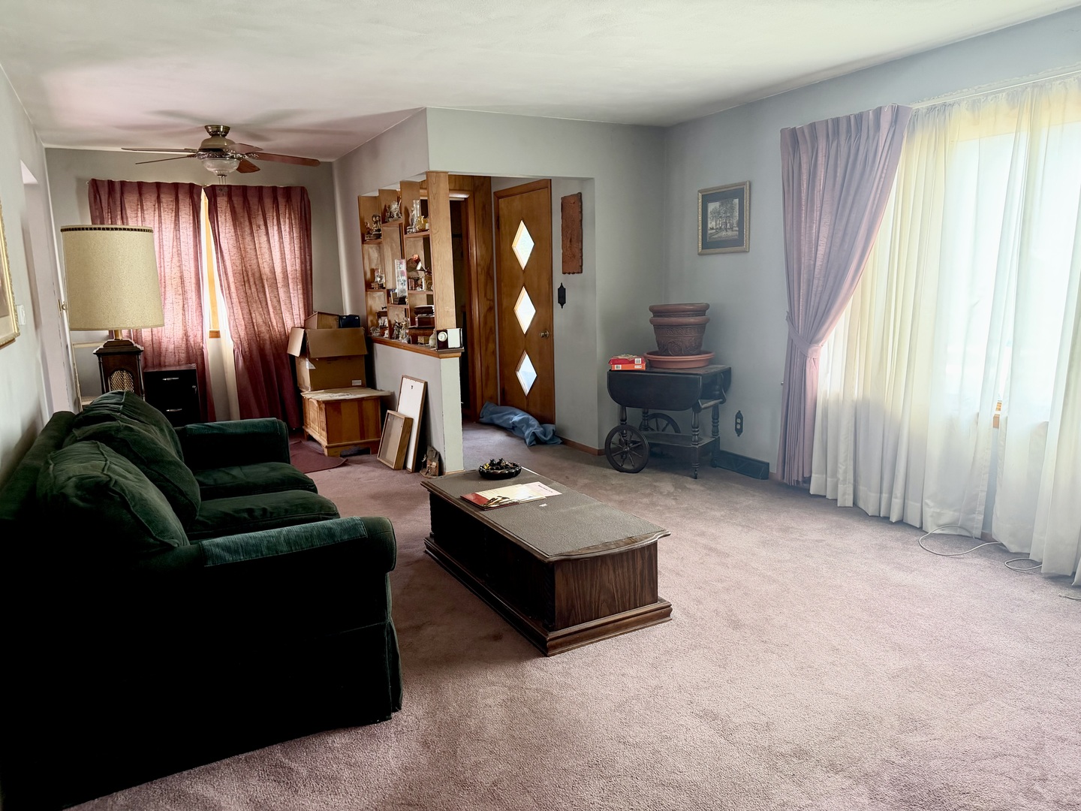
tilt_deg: -10.6
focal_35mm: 24
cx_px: 540
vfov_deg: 56.8
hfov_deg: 71.6
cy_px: 406
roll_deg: +1.5
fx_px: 749
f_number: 1.78
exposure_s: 1/60
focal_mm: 6.76
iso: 250
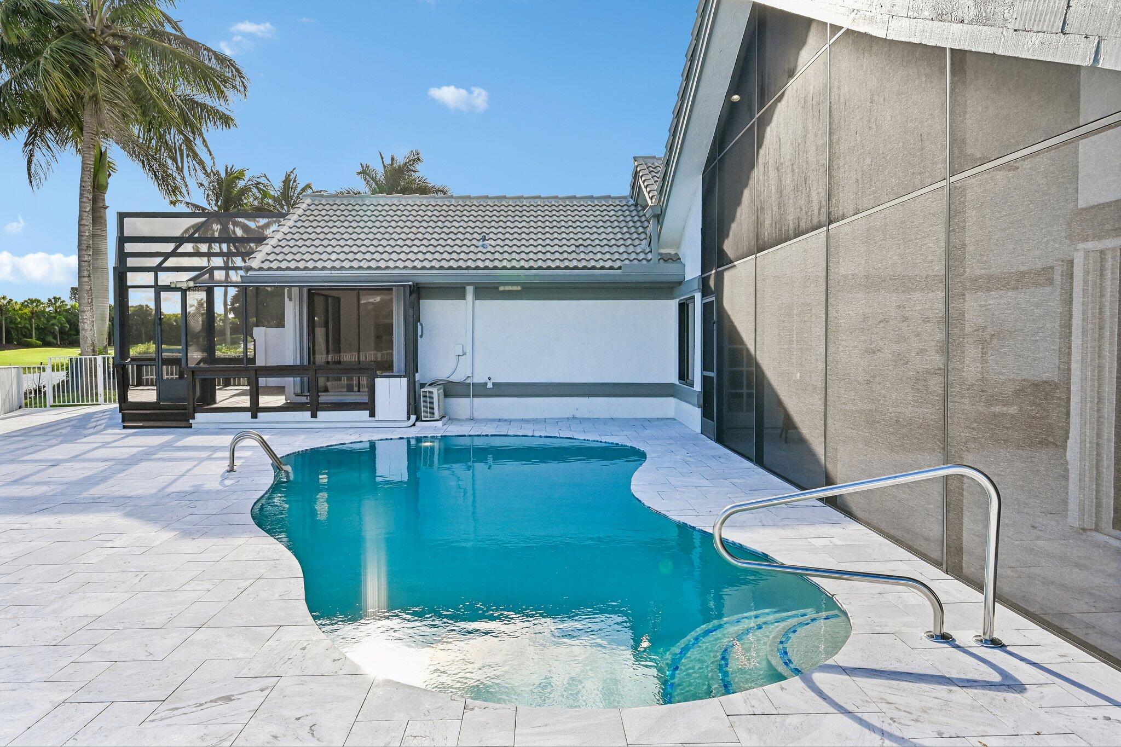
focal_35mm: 24
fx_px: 732
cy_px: 374
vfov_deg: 54.1
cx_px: 560
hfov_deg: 74.9
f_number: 8
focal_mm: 23.5
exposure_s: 1/3200
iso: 1250
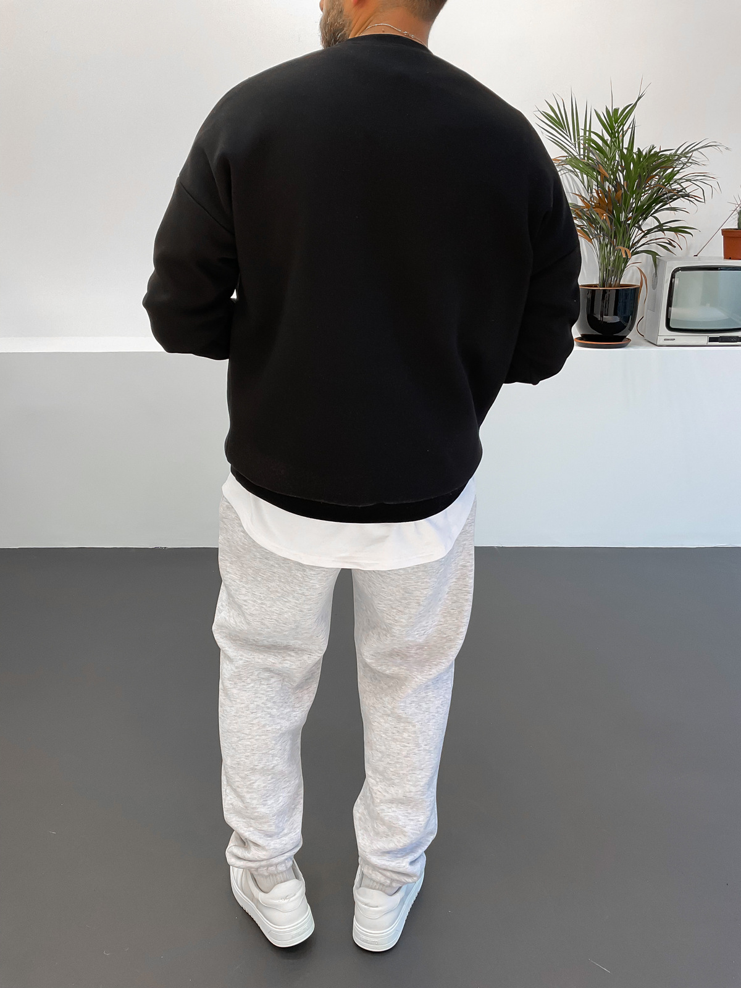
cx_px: 370
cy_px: 494
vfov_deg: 61.7
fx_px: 828
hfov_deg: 48.2
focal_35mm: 29
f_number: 1.8
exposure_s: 1/100
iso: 50
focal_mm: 3
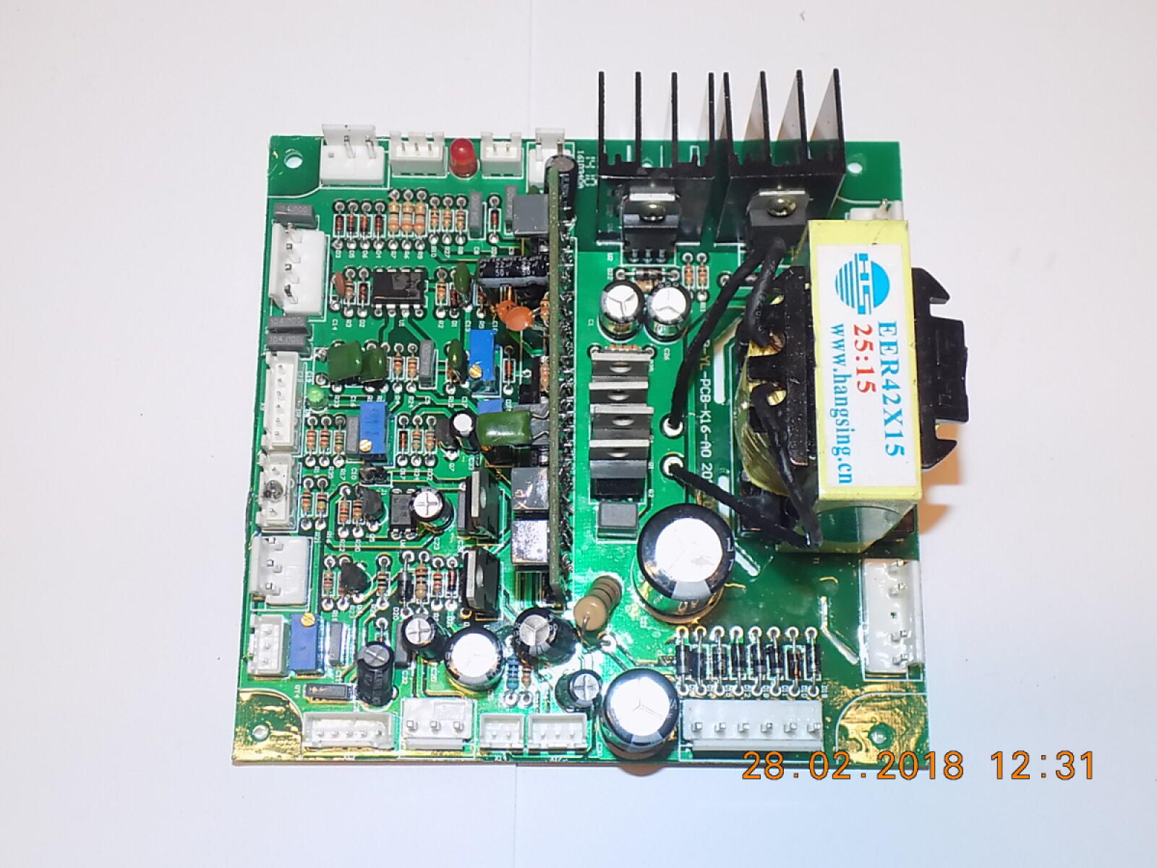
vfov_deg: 35.1
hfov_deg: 45.8
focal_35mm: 41
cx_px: 578
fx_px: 1370
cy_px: 434
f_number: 3.6
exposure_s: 1/30
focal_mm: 7.3
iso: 320
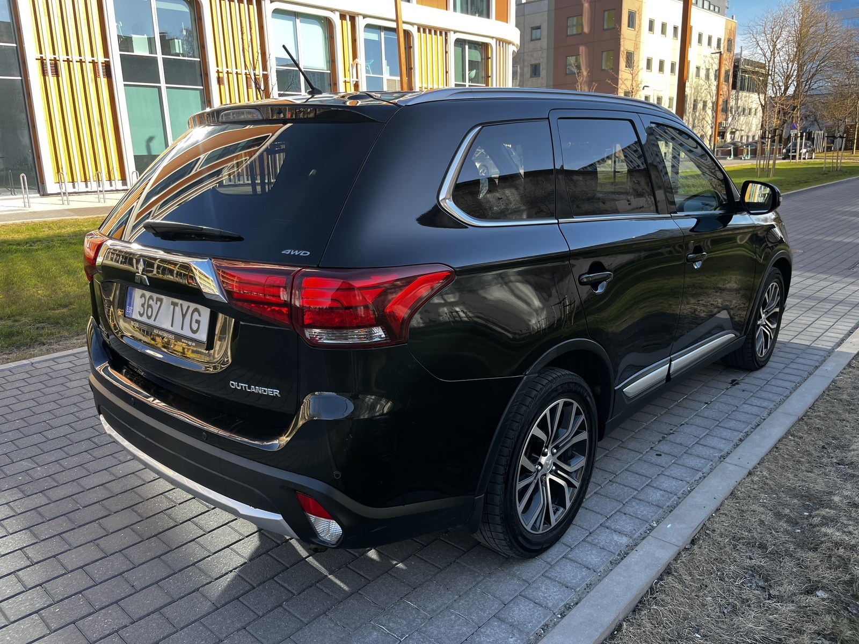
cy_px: 322
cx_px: 430
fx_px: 645
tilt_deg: -15.2
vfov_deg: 53.1
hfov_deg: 67.3
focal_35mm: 26
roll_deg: +2.2
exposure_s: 1/368
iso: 50
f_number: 1.6
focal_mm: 5.1
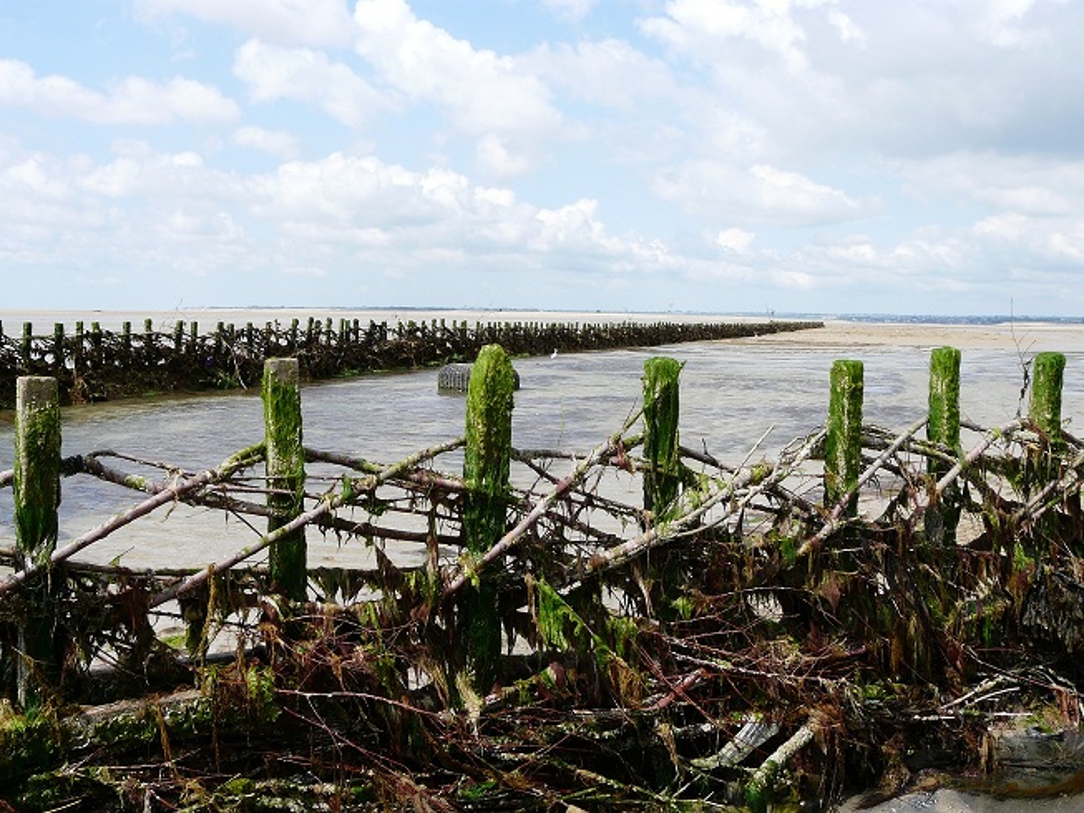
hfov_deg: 53.9
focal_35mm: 34
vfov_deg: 41.8
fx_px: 1065
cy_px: 406
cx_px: 542
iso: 100
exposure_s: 1/320
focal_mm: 5.6
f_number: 5.6
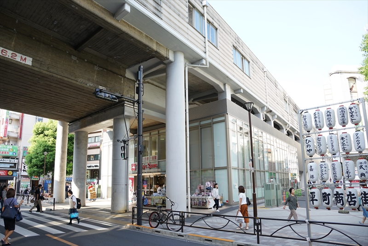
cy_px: 123
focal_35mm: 27
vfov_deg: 48.0
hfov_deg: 67.4
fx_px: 276
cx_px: 184
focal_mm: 18
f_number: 4.5
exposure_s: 1/100
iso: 100
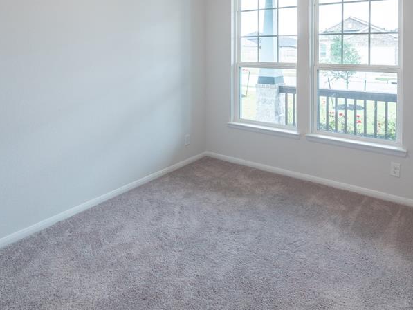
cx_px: 239
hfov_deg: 71.1
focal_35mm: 24
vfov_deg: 52.6
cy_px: 55
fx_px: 286
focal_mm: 7
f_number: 8
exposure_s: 1/8
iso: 200
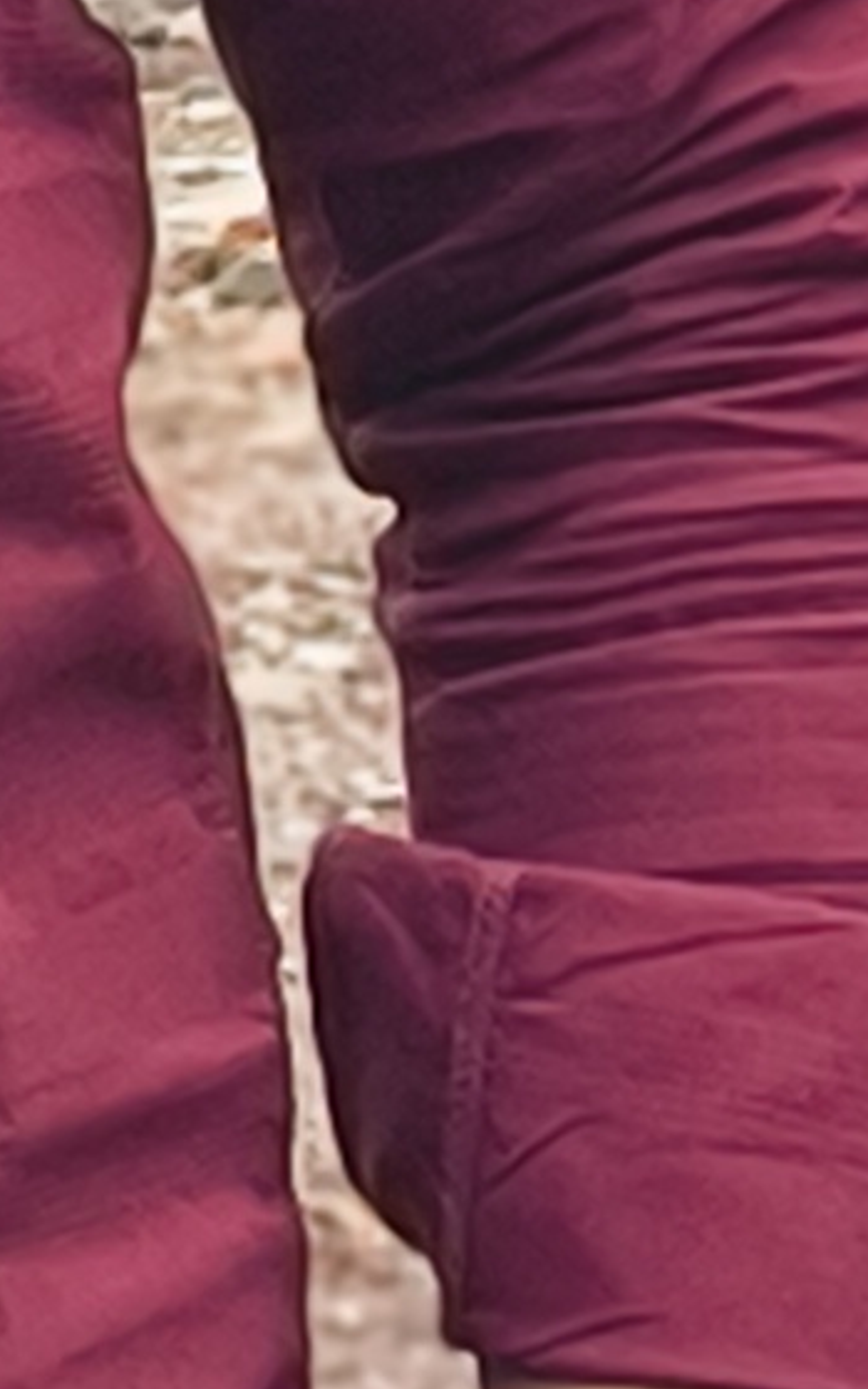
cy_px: -1977
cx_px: -1066
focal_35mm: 387
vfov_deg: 5.3
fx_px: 14648
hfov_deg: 3.4
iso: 100
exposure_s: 1/724
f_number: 1.87
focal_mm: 5.56
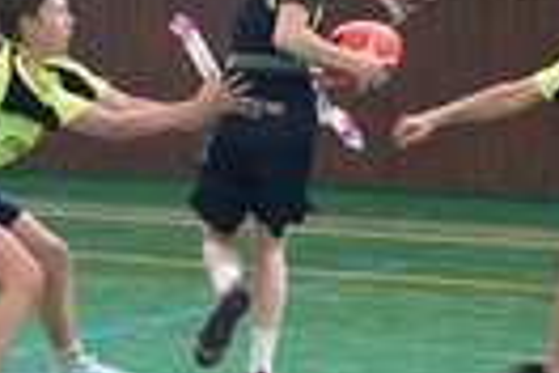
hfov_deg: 11.7
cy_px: 57
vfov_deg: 7.8
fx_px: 2733
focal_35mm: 176
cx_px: 237
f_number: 2.8
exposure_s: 1/250
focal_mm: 58
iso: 2500
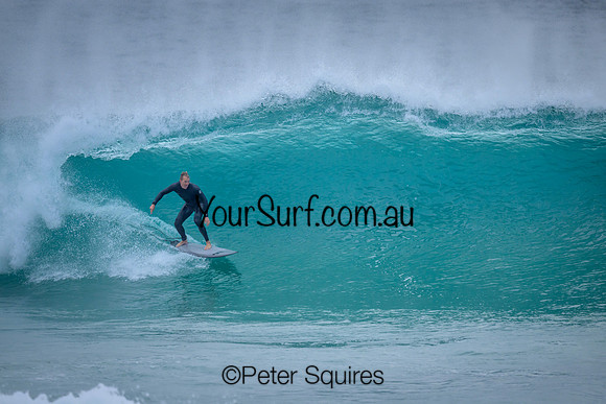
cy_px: 202
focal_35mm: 800
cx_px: 303
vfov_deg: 1.7
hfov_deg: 2.6
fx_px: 13469
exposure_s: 1/2000
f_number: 6.3
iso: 1100
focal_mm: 800
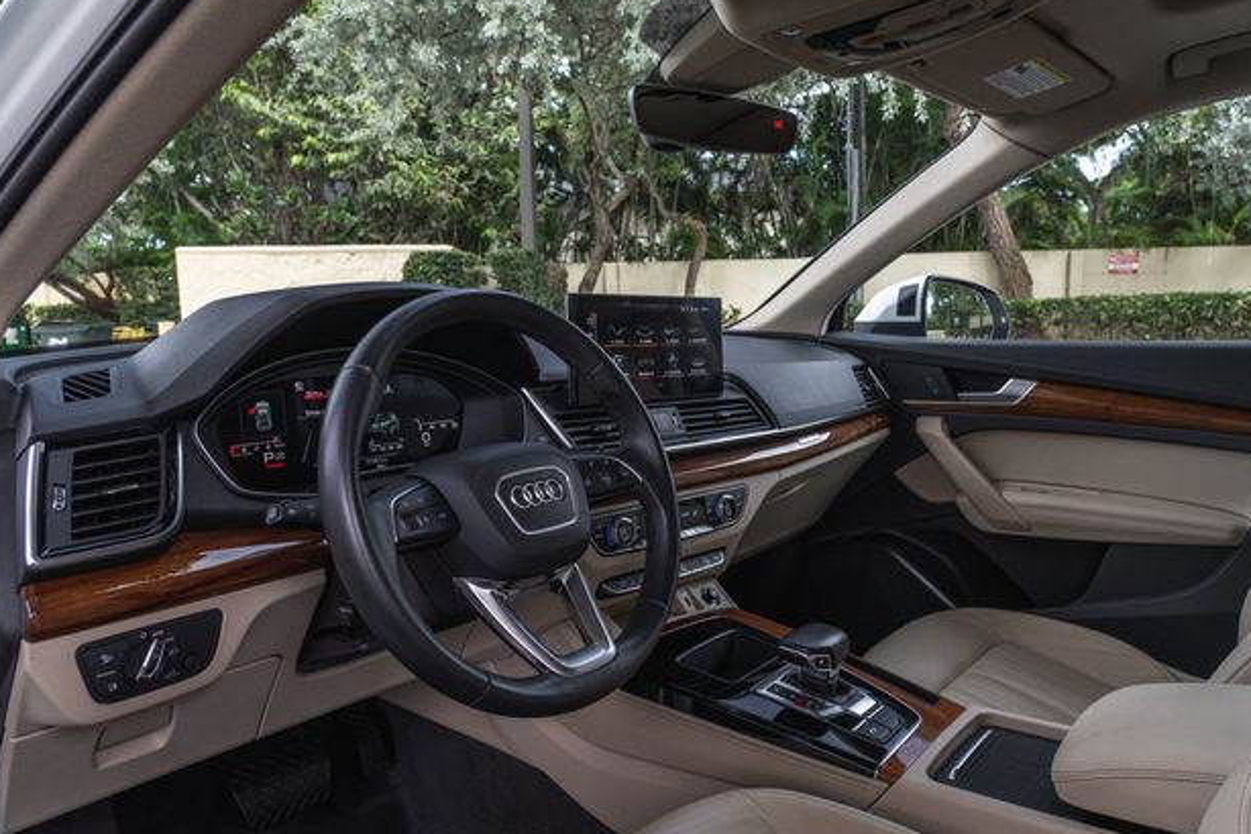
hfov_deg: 71.5
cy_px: 424
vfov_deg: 51.3
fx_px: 868
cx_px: 646
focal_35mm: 25
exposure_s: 1/100
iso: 640
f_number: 8
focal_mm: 24
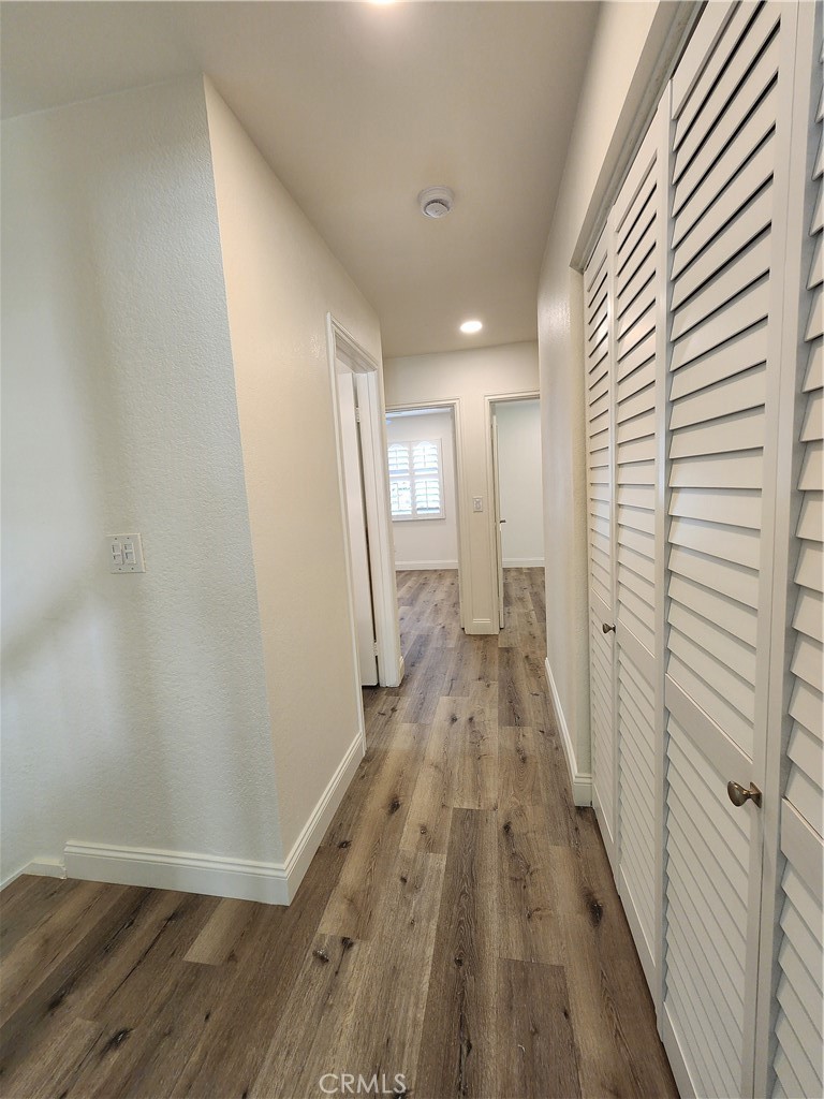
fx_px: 413
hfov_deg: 89.9
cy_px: 550
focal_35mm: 13
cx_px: 412
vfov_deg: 106.2
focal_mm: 2.2
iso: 160
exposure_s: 1/60
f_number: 2.2
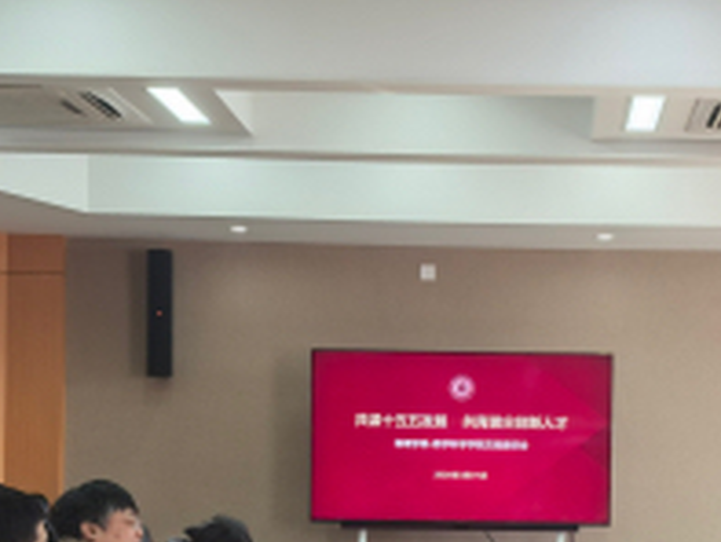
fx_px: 1584
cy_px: 500
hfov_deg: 25.4
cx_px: 512
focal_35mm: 76
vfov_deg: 19.0
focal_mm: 6.98
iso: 160
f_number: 4
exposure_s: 1/50
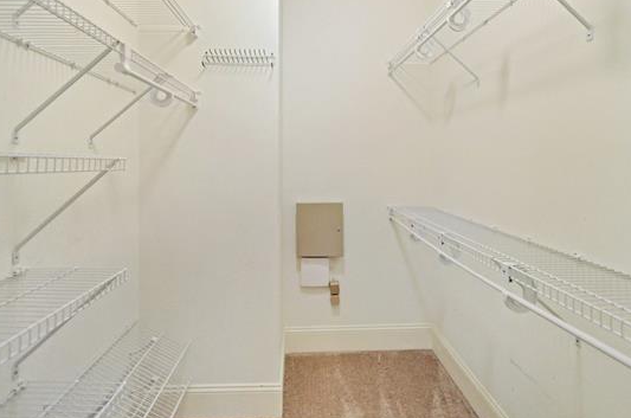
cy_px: 200
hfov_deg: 90.1
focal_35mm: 18
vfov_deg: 67.1
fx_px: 315
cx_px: 330
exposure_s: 1/50
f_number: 3.5
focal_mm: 10
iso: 1600
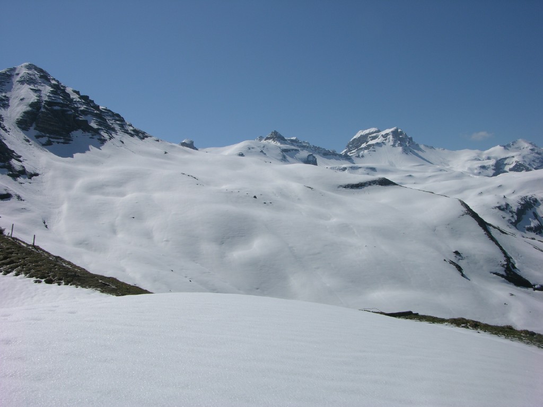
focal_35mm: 35
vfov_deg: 40.7
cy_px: 204
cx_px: 272
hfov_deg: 52.6
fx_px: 549
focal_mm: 8.9
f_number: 8
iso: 50
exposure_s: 1/539
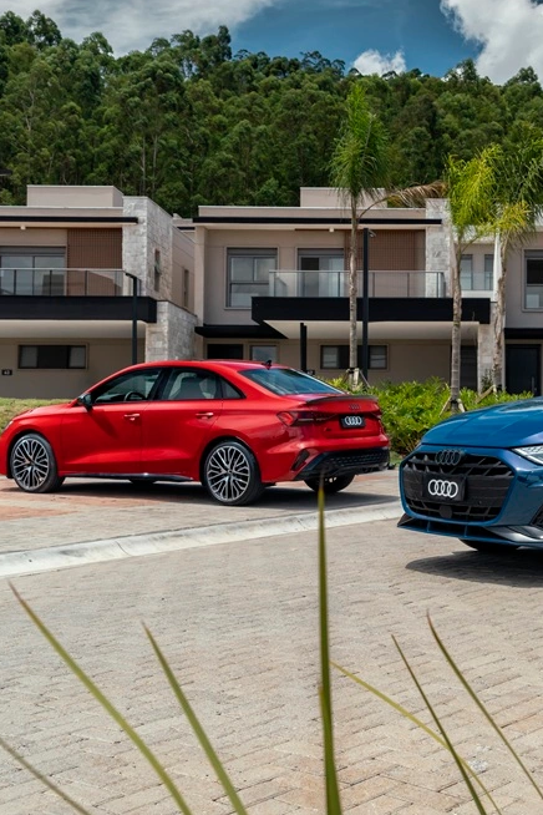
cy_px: 403
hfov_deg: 23.8
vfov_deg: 36.2
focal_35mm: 55
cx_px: 513
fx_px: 1244
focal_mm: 36
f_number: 9
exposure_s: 1/200
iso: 320
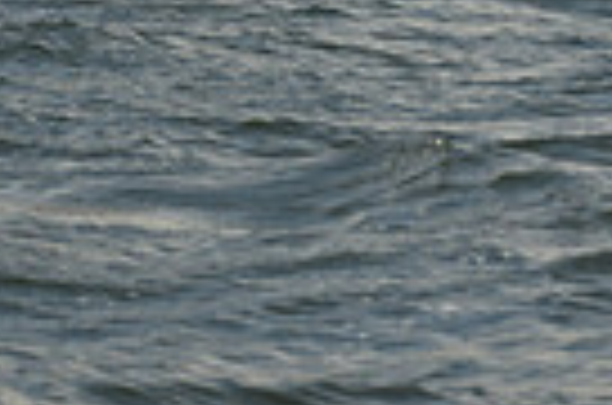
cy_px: -792
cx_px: 43
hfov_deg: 3.9
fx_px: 9074
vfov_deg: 2.5
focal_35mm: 535
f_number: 9
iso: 280
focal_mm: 125
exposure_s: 1/1600
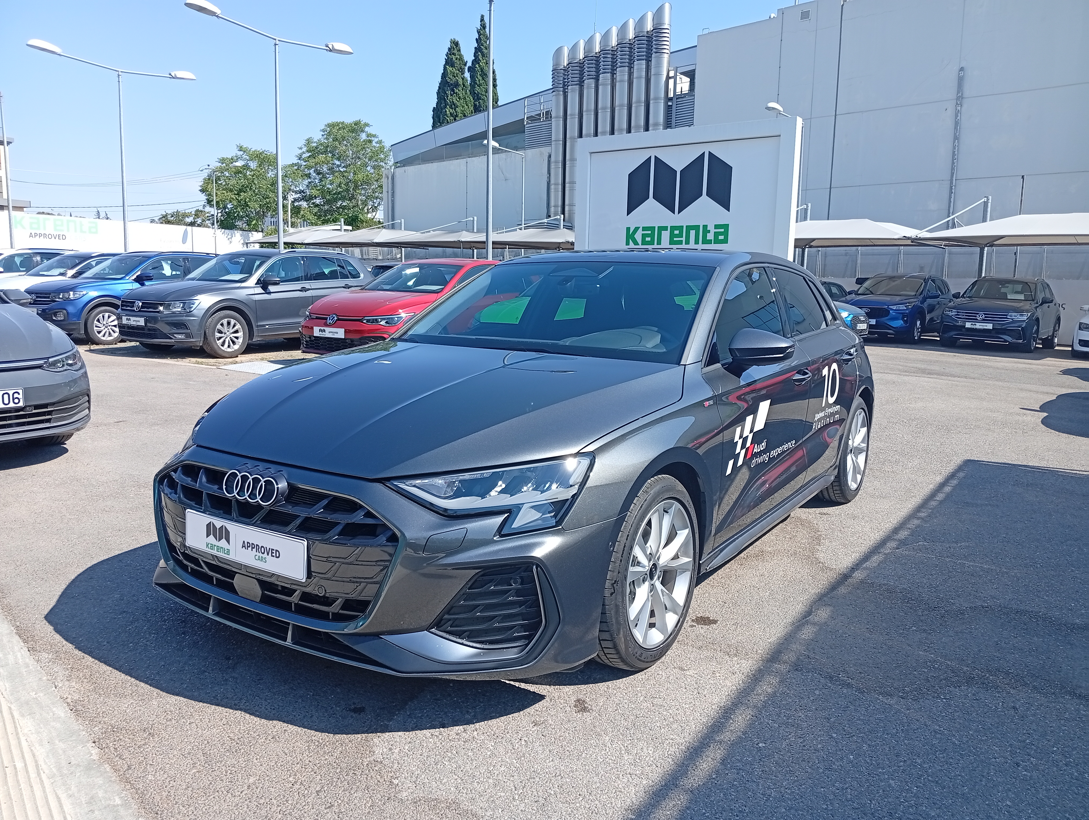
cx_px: 544
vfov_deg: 51.5
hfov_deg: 65.2
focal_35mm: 27
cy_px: 410
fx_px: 851
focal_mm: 3.98
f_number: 1.8
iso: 52
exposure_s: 1/374
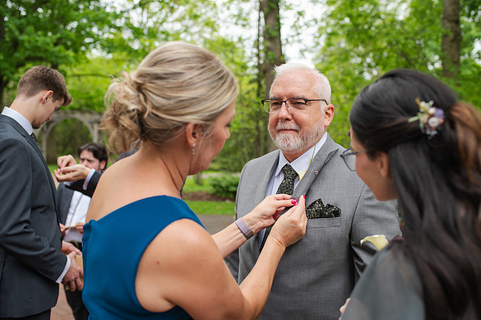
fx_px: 467
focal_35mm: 35
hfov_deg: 54.5
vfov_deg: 37.8
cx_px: 240
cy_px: 160
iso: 100
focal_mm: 35
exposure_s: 1/320
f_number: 3.2
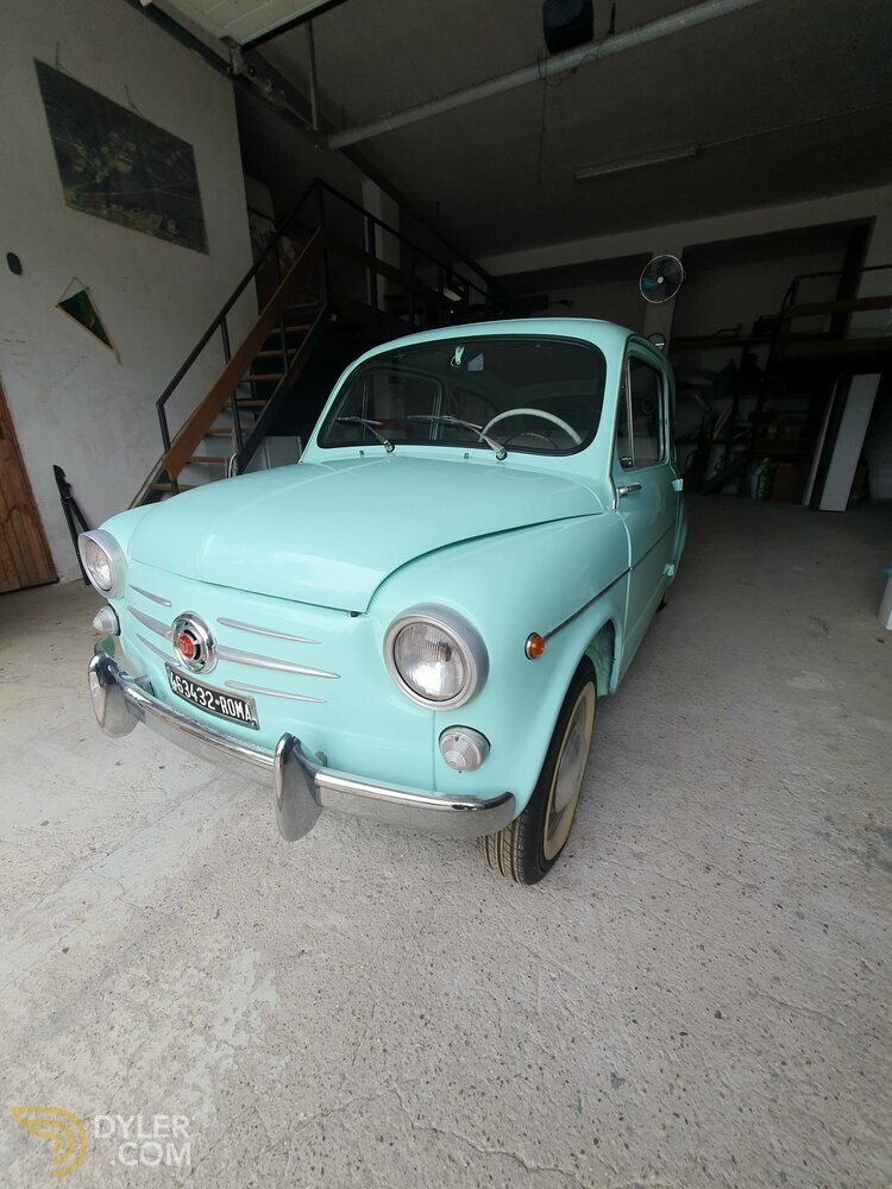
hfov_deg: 89.9
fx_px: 447
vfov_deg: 106.2
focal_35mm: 13
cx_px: 446
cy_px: 594
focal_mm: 1.8
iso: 50
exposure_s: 1/120
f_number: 2.2
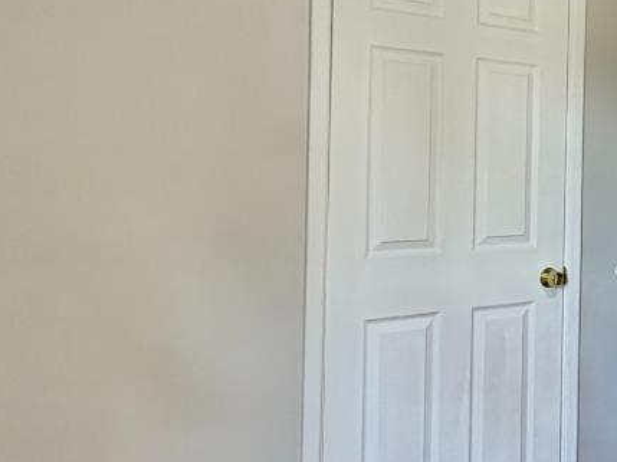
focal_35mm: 49
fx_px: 873
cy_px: 171
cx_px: 800
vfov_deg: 29.5
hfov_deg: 30.7
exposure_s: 1/120
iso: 160
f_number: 2.2
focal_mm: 2.22
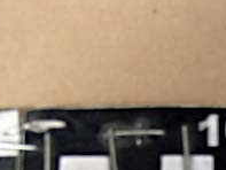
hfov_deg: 20.9
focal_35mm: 91
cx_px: 220
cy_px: 269
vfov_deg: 14.9
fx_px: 594
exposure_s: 1/30
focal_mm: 5
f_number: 3.9
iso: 250
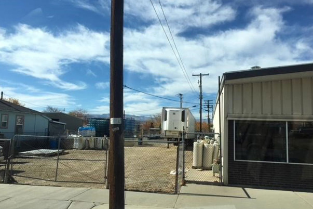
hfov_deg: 58.7
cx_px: 149
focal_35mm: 32
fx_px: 278
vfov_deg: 41.1
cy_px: 100
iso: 25
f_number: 2.2
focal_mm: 4.15
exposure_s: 1/1923
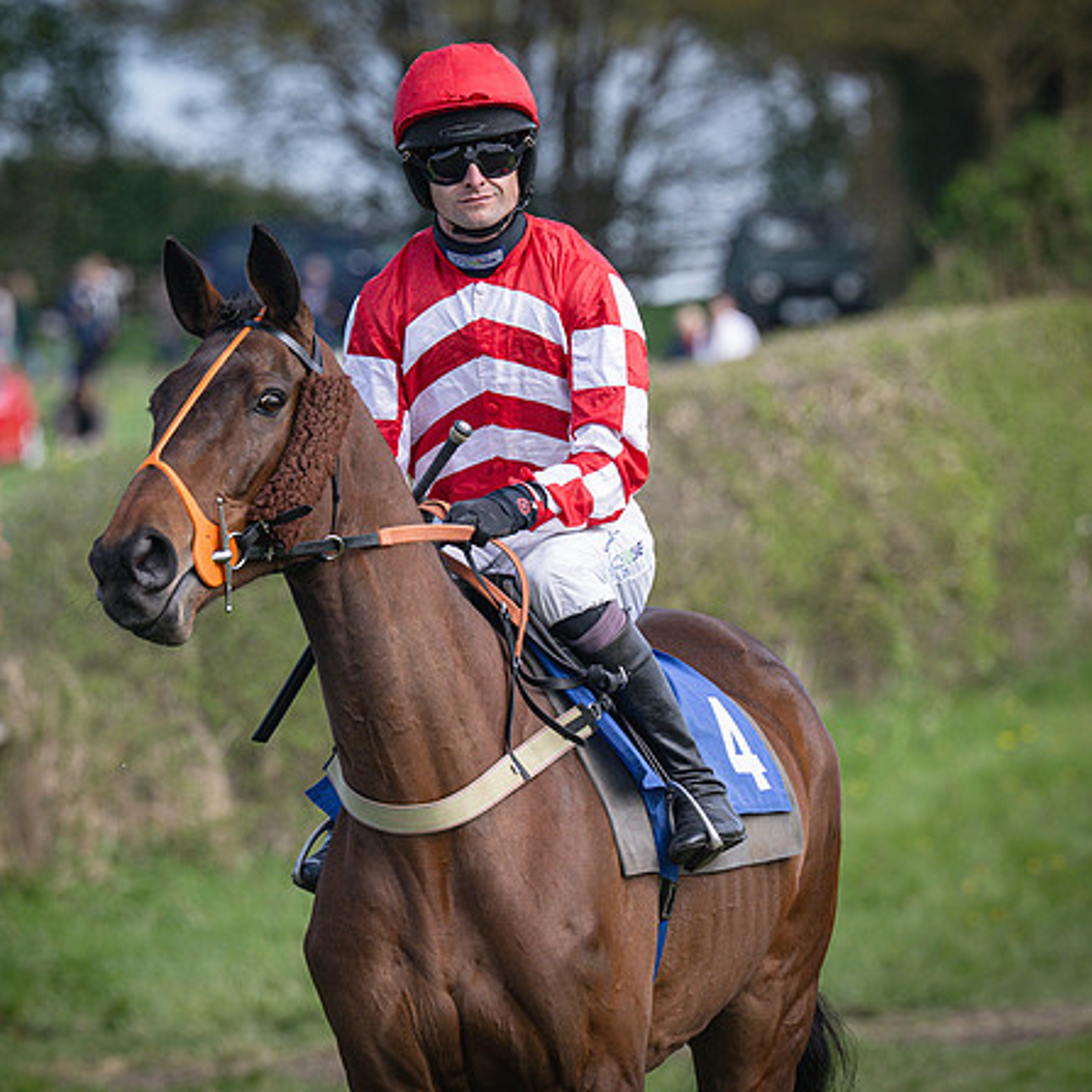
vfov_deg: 4.4
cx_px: 470
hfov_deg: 4.4
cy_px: 550
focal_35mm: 401
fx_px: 14312
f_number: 4
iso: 400
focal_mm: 190
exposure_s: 1/2000
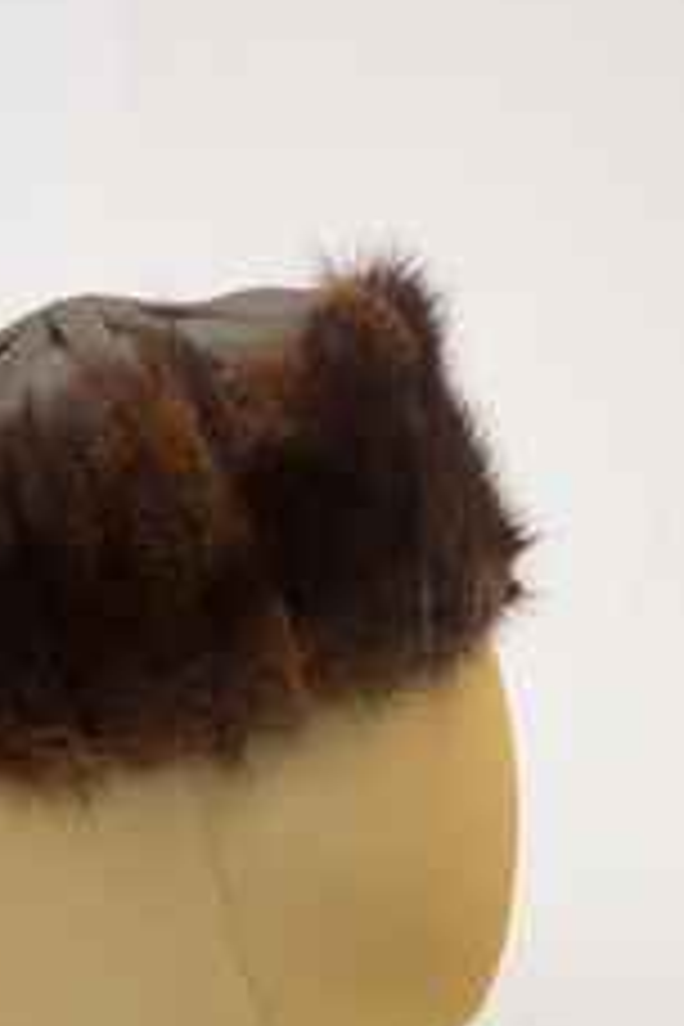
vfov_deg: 15.3
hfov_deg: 10.3
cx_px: 238
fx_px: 3790
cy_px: 837
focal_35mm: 133
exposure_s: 1/60
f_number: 5.6
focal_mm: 45
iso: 1600
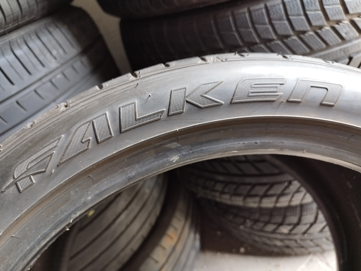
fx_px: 261
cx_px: 180
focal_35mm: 25
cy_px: 136
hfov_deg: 69.4
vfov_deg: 54.9
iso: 260
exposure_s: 1/33.3
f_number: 1.89
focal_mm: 5.95
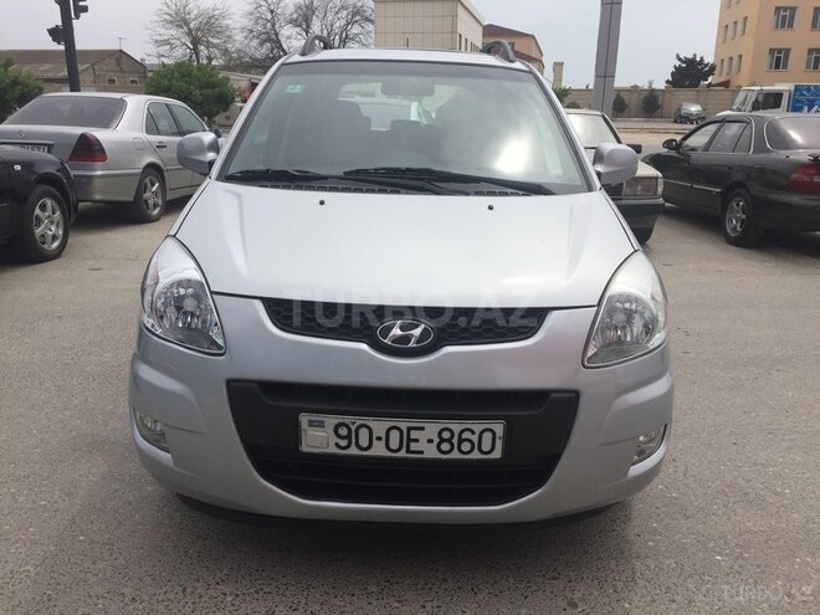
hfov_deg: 61.7
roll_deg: -2.0
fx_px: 687
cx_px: 410
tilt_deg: -13.8
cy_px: 308
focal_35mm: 29
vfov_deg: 48.2
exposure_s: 1/3597
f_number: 2.2
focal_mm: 4.15
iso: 32
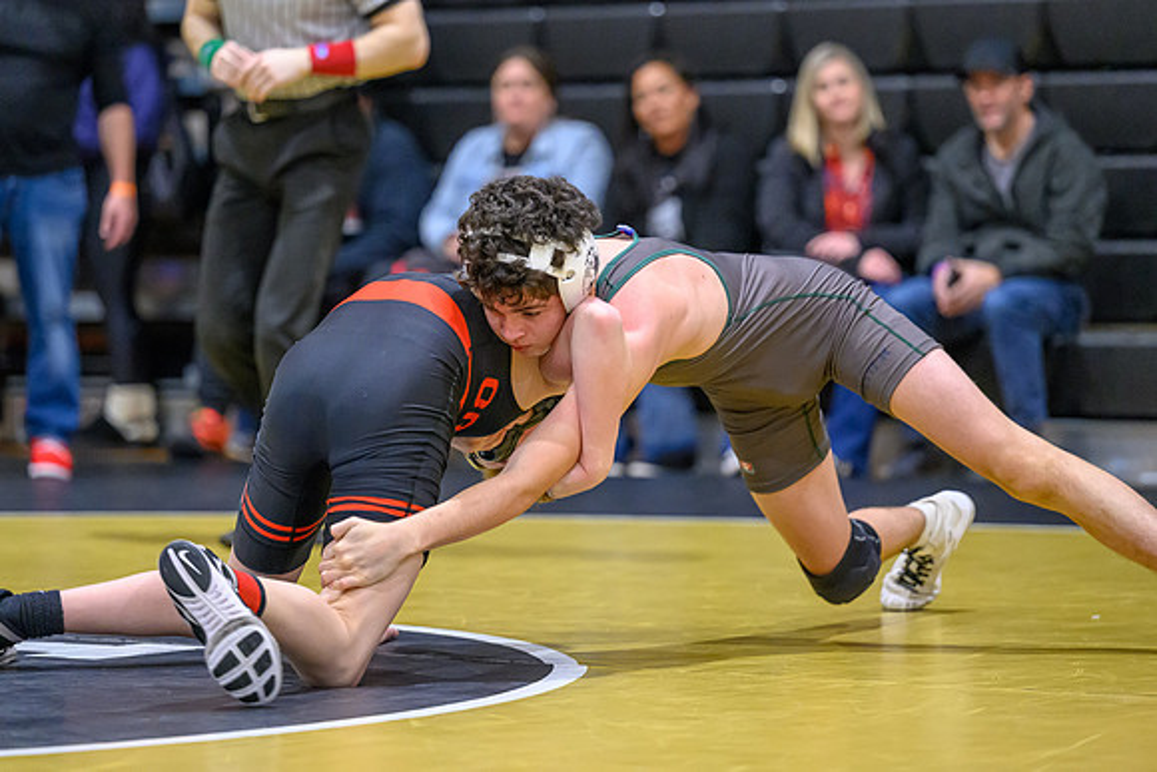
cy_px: 341
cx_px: 545
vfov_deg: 8.5
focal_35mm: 162
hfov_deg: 12.7
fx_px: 5218
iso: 6400
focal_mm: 145
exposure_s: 1/320
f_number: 2.8
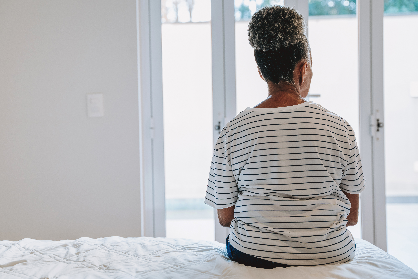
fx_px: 640
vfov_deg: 24.6
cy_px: 131
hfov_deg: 36.2
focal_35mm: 55
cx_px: 200
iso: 640
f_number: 2.8
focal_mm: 51.1
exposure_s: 1/125
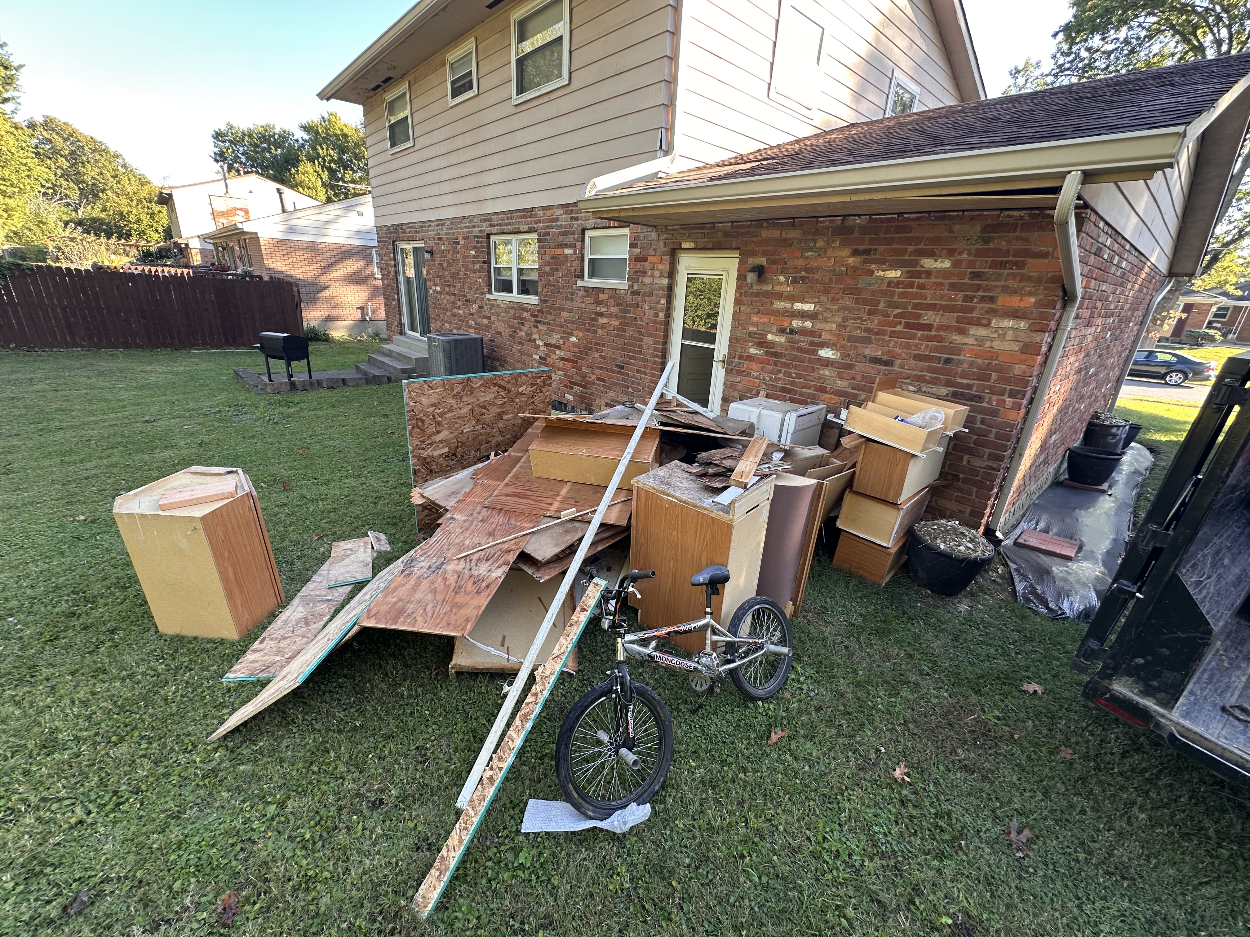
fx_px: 506
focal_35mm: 14
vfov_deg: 85.7
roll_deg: -3.6
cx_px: 625
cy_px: 468
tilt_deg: -20.1
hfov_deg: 102.1
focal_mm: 2.22
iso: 50
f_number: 2.2
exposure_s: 1/99
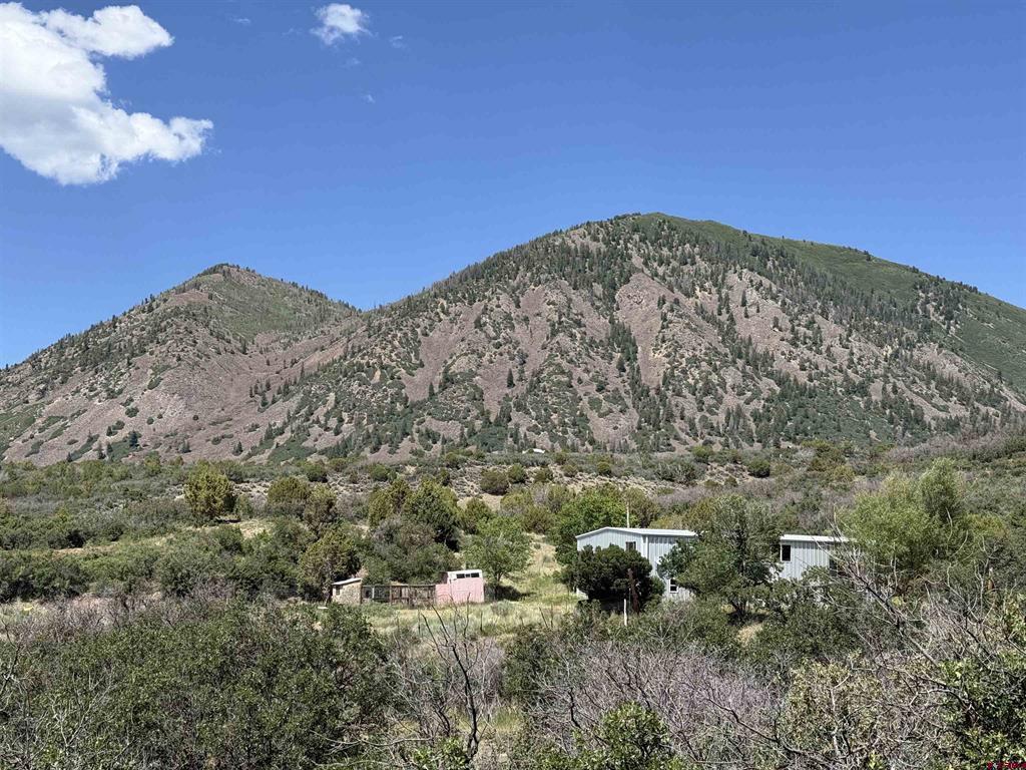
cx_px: 513
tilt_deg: +8.5
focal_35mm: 48
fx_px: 1423
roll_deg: -1.4
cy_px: 385
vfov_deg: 30.3
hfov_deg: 39.7
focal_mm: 6.76
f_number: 1.78
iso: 80
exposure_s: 1/4878
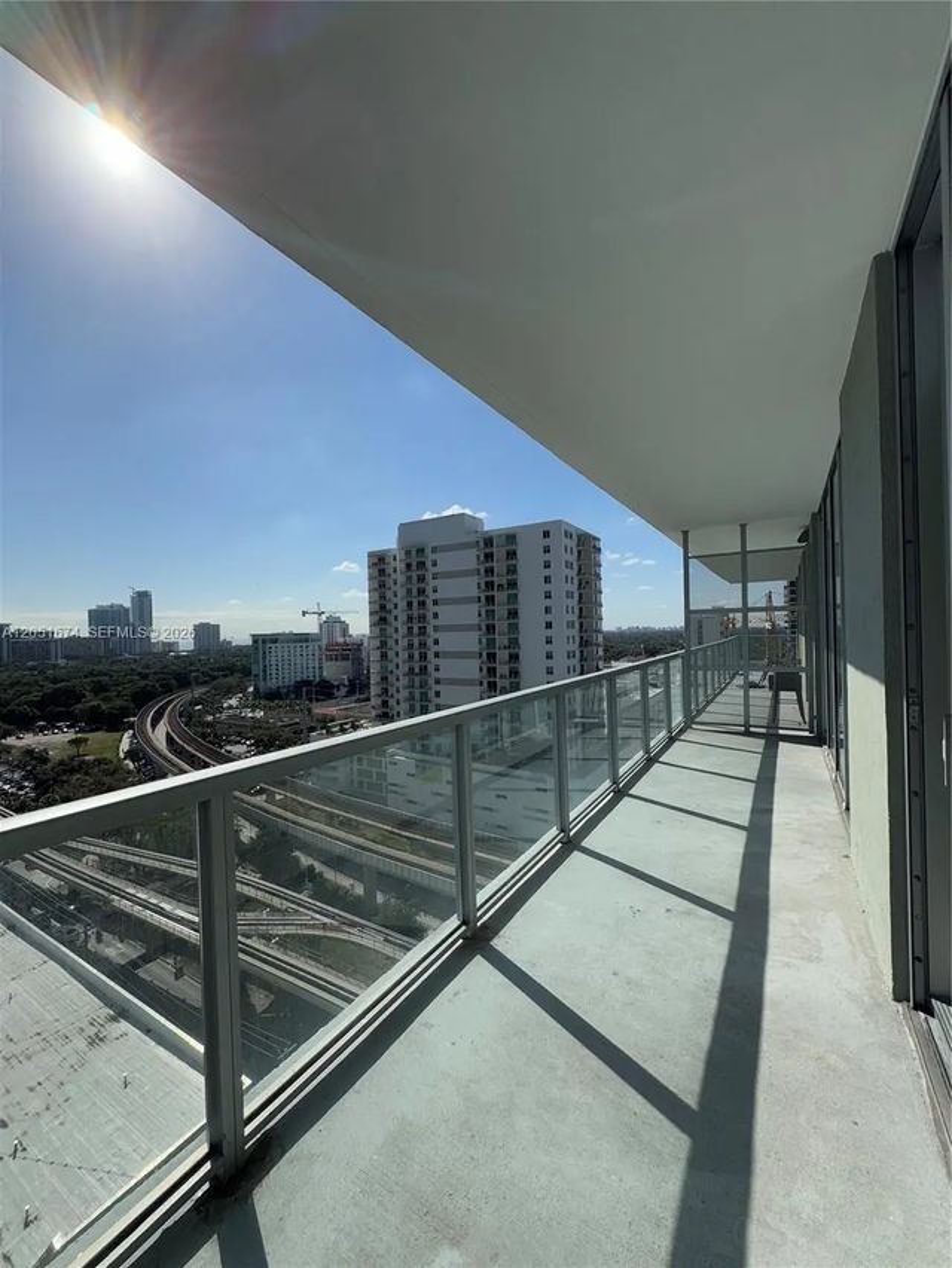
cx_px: 476
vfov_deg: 102.1
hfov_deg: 85.7
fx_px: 513
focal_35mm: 14
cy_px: 634
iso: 40
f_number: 2.2
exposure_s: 1/3906
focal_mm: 2.22
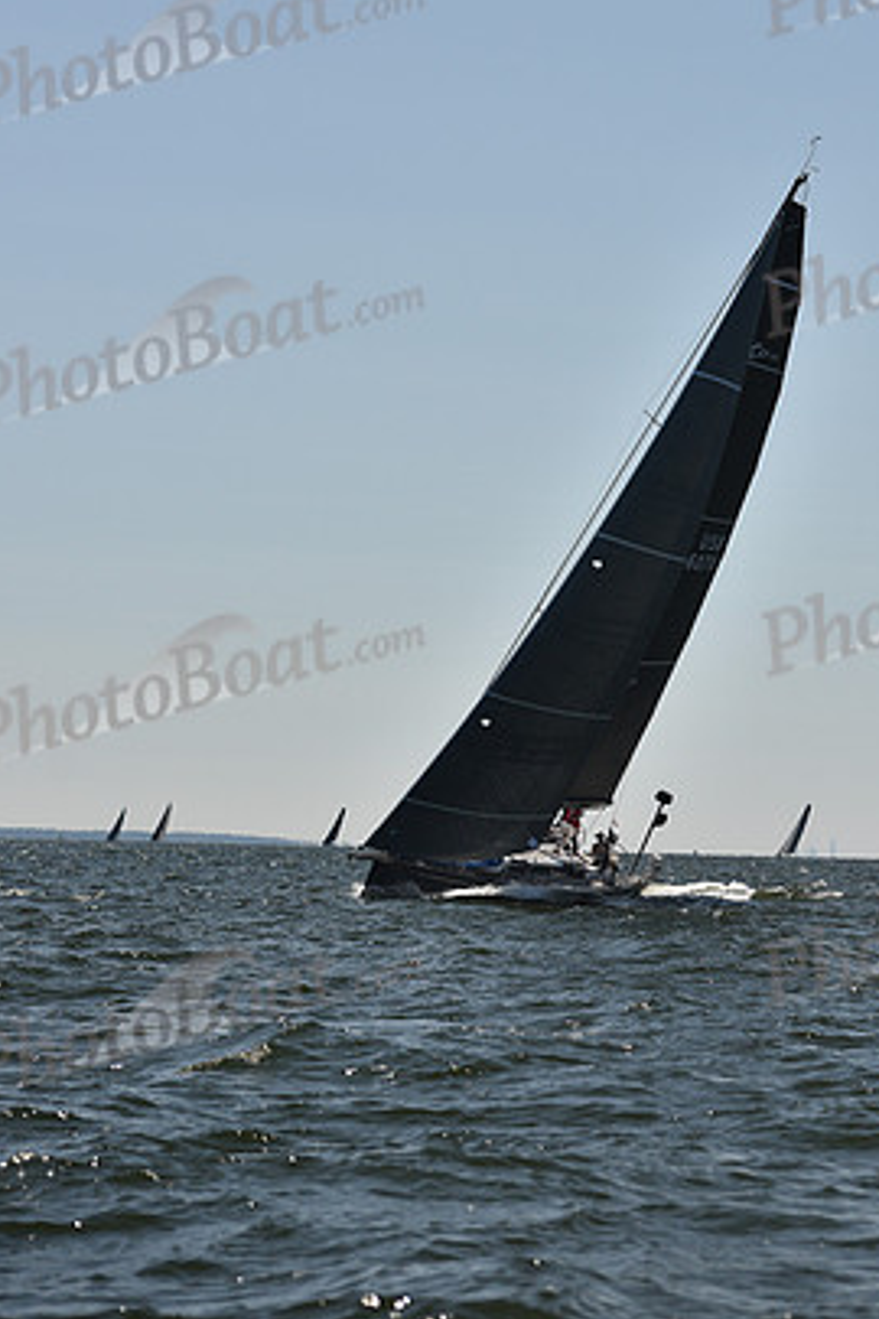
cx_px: 594
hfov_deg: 10.6
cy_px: 469
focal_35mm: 129
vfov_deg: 15.9
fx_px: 4724
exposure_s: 1/1600
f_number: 4
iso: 250
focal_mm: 90
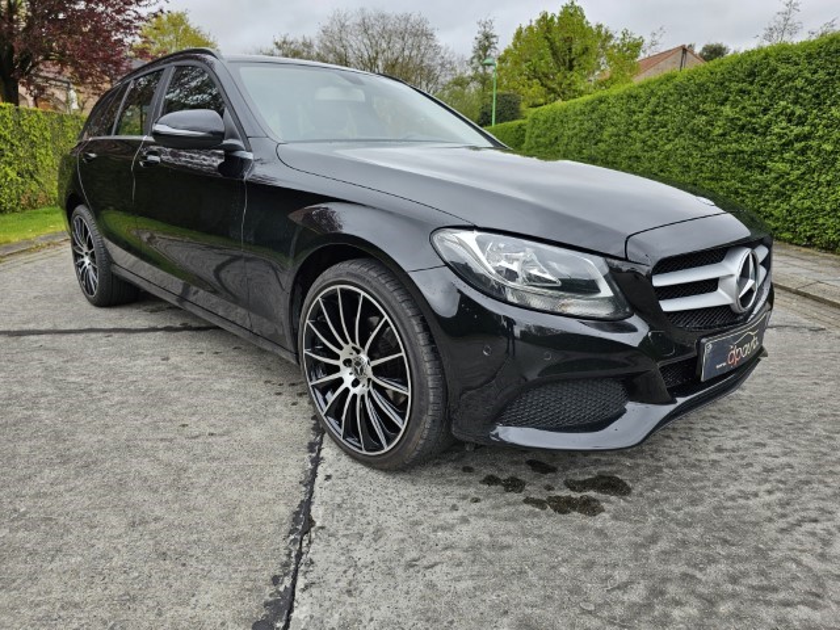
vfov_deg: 58.9
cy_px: 315
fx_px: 558
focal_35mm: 23
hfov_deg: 73.9
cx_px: 420
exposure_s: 1/183
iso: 10
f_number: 1.7
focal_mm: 6.3
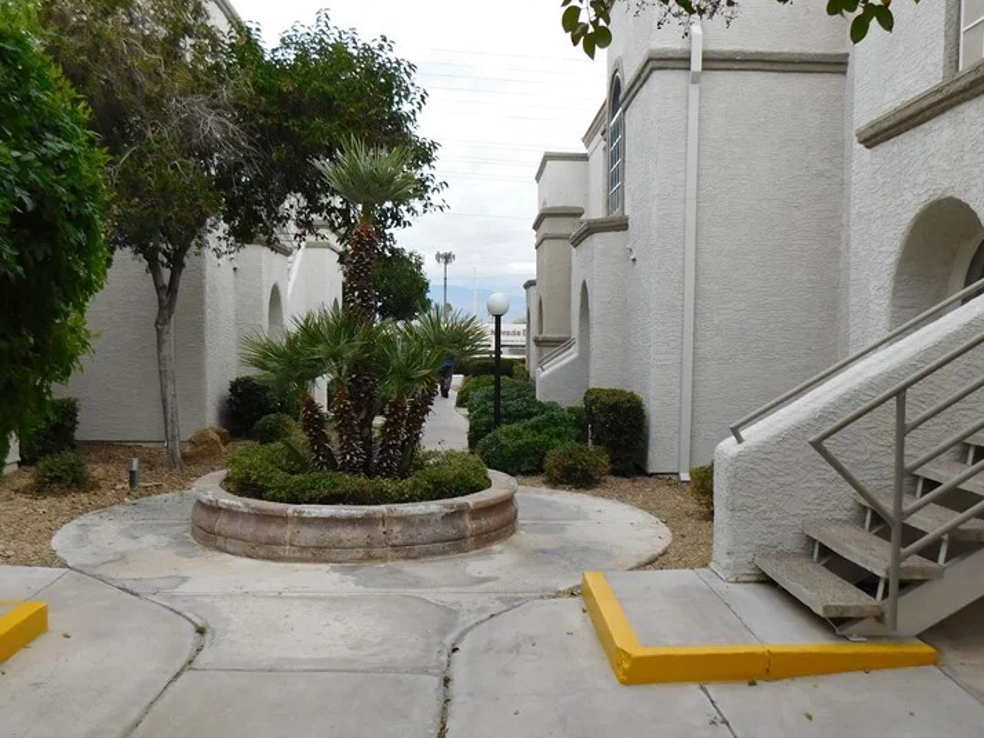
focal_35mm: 33
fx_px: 938
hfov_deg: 55.4
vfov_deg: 42.9
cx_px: 496
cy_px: 407
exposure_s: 1/500
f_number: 3
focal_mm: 4
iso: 125
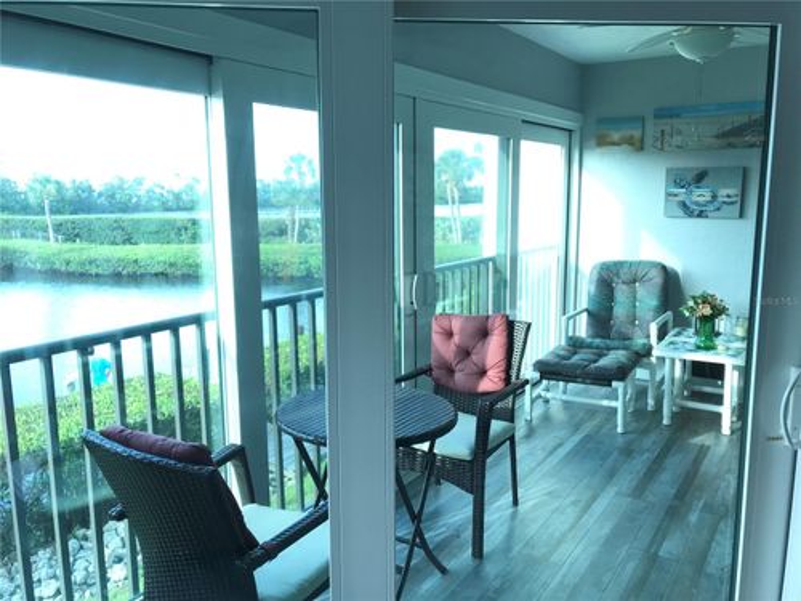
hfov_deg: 63.4
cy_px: 300
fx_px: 648
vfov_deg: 49.7
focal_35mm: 28
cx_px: 400
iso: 25
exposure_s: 1/60
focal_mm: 3.99
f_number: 1.8
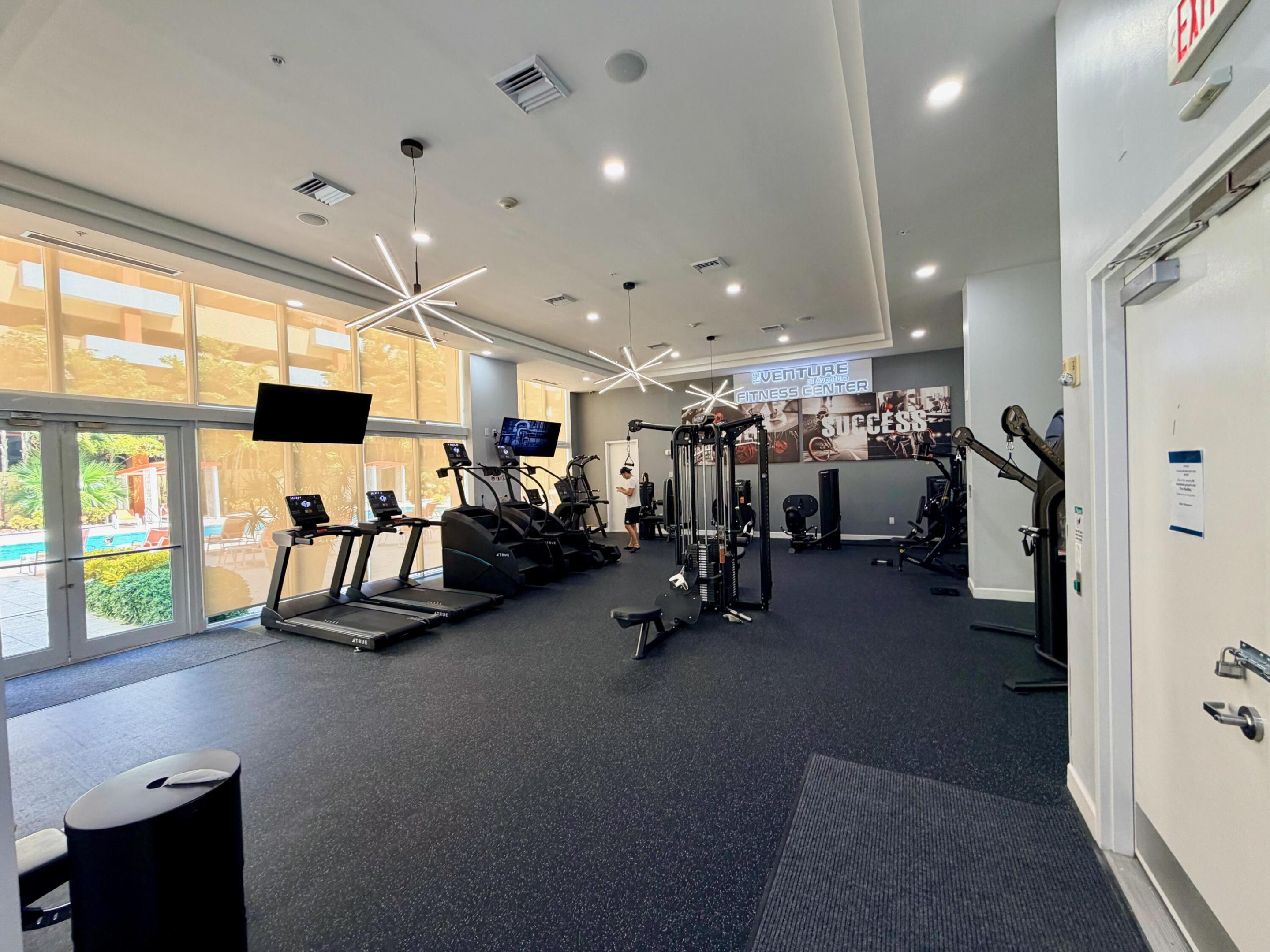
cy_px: 476
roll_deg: +1.9
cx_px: 635
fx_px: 514
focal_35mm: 14
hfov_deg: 102.1
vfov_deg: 85.7
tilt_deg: -0.4
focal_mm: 2.22
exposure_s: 1/120
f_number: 2.2
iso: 200
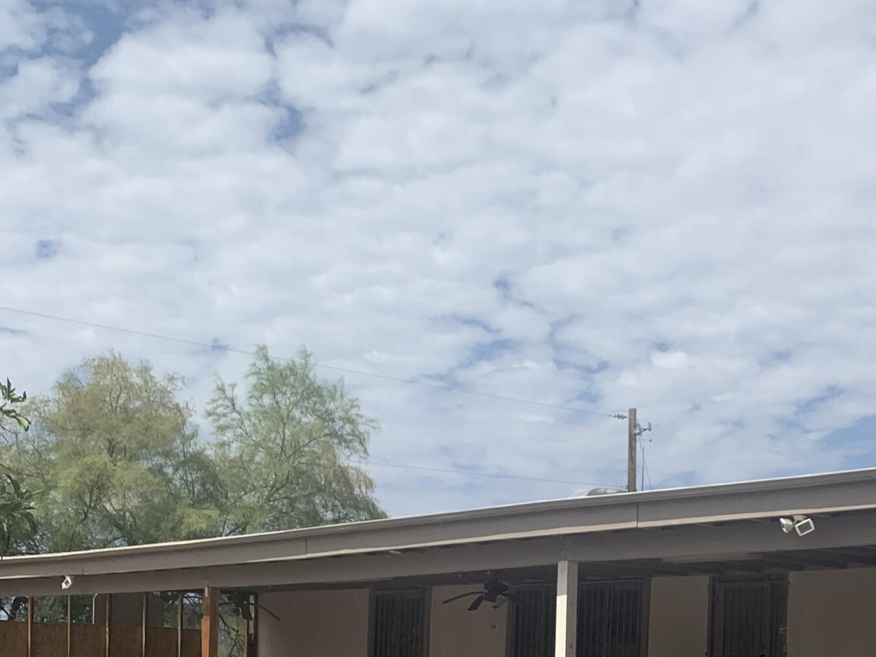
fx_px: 1468
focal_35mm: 58
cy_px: 714
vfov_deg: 23.7
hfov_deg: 32.4
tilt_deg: +1.3
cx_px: 685
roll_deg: -2.8
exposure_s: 1/4098
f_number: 1.8
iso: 25
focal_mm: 4.25
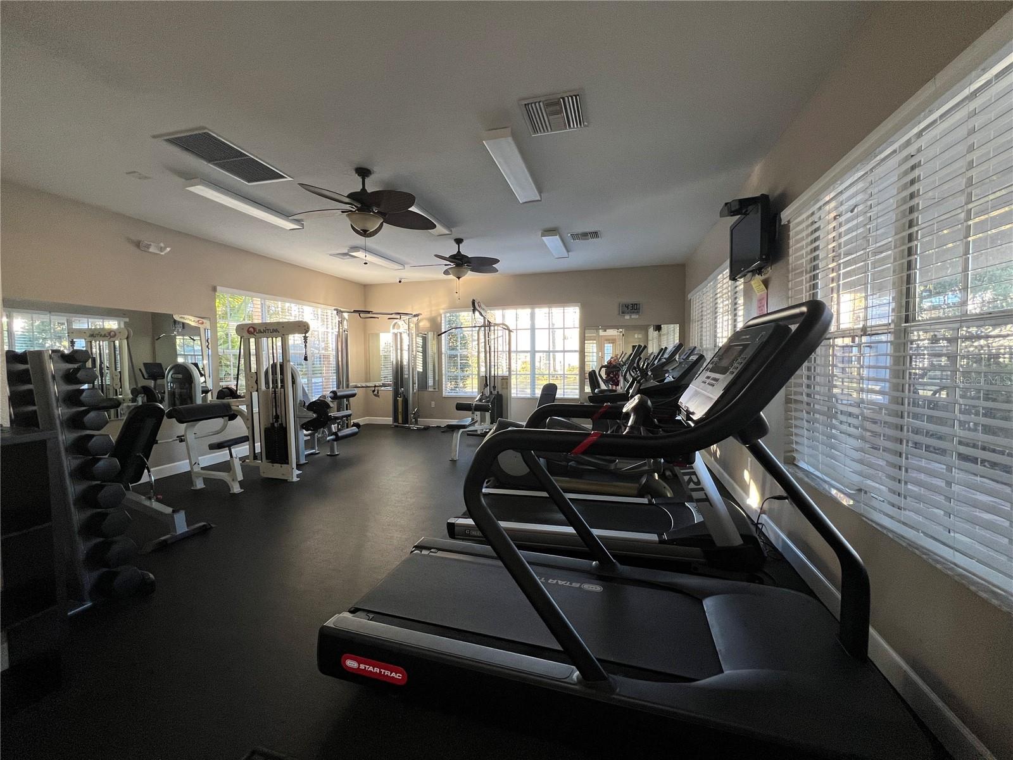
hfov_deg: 106.2
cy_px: 380
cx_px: 506
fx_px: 380
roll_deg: +0.4
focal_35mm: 13
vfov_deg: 89.9
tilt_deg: -3.1
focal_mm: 1.57
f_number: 1.8
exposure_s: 1/99
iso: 160
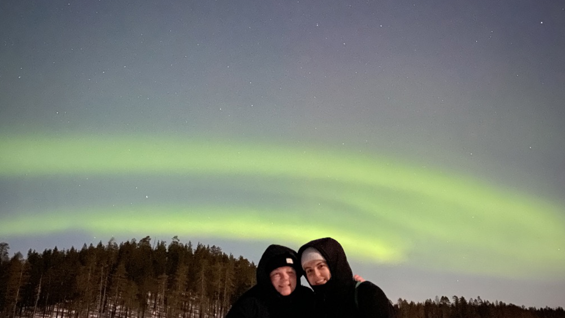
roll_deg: -1.0
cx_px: 279
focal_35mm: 29
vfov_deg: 40.2
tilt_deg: +19.8
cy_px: 172
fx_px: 435
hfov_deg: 66.1
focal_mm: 4.25
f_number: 1.8
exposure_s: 1.1
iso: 2000
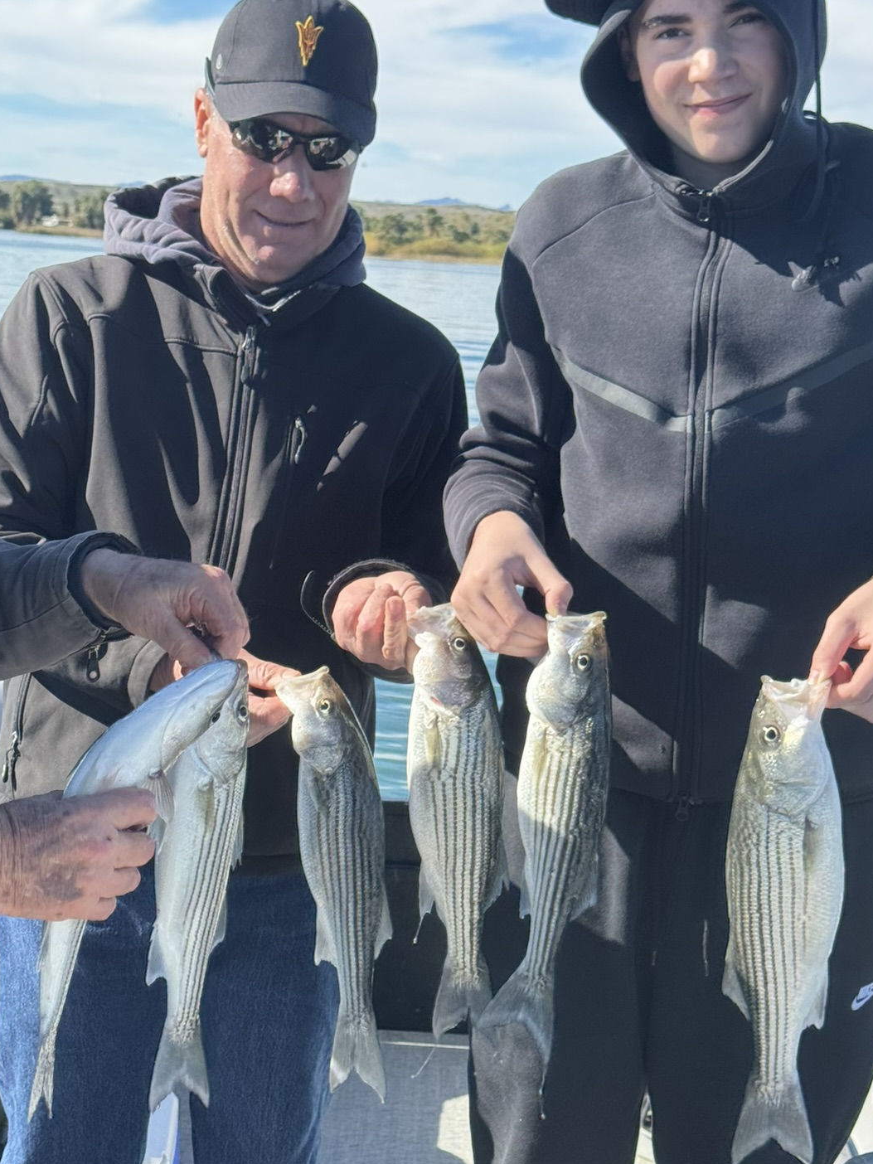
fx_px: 2354
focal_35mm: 70
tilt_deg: -10.0
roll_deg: -3.5
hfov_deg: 21.0
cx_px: 353
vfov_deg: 27.7
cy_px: 676
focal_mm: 6.76
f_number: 1.78
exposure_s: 1/1818
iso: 64
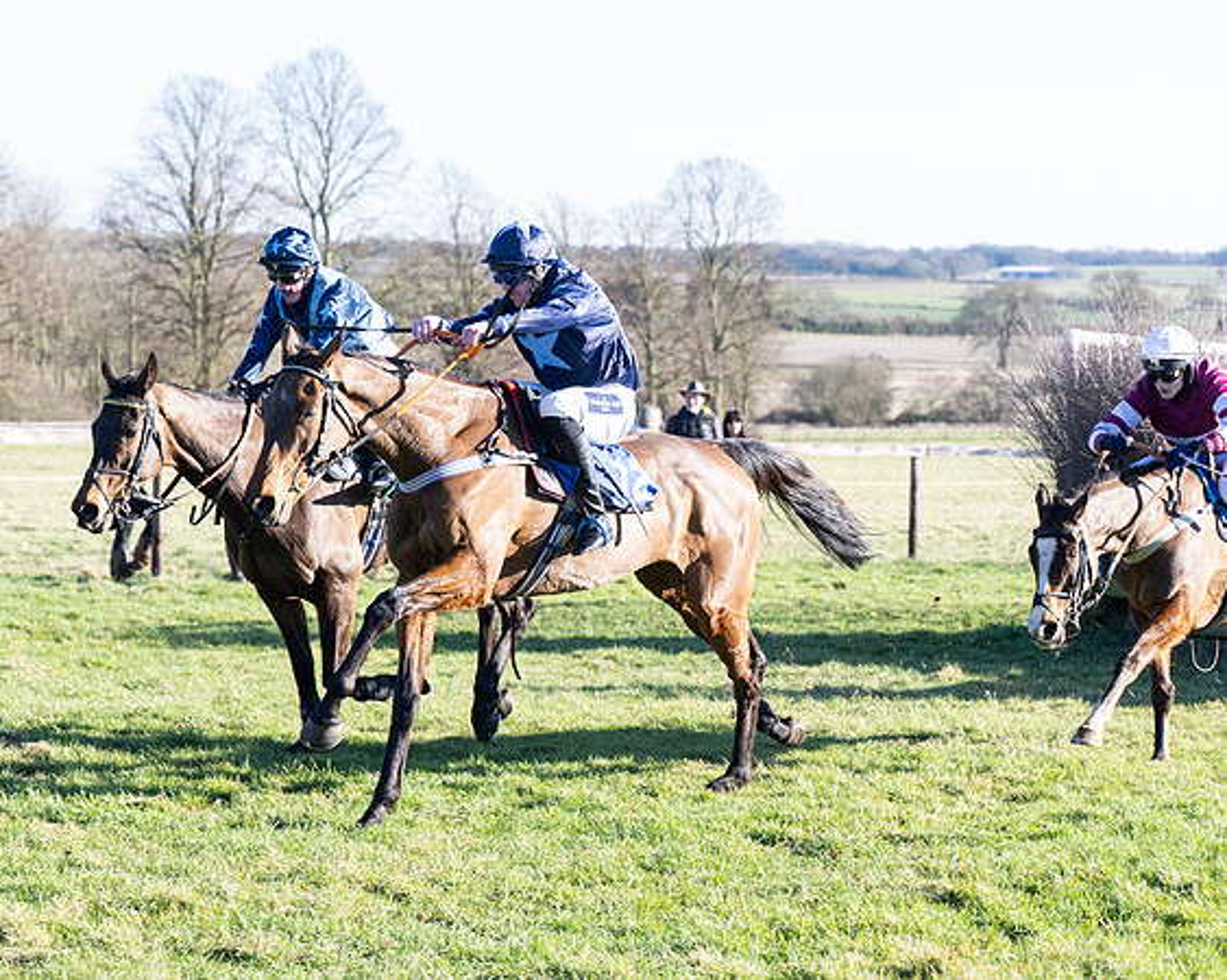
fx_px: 3966
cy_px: 526
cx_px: 557
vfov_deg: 14.1
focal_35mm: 109
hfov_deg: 17.6
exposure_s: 1/1600
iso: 800
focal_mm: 72
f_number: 4.5
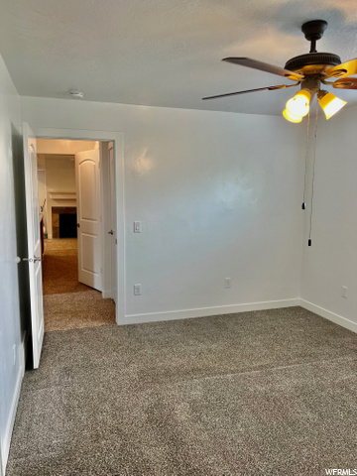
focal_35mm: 26
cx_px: 178
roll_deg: -0.2
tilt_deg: -6.5
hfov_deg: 53.1
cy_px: 238
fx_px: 358
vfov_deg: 67.3
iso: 100
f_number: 1.5
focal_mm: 5.7
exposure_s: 1/120
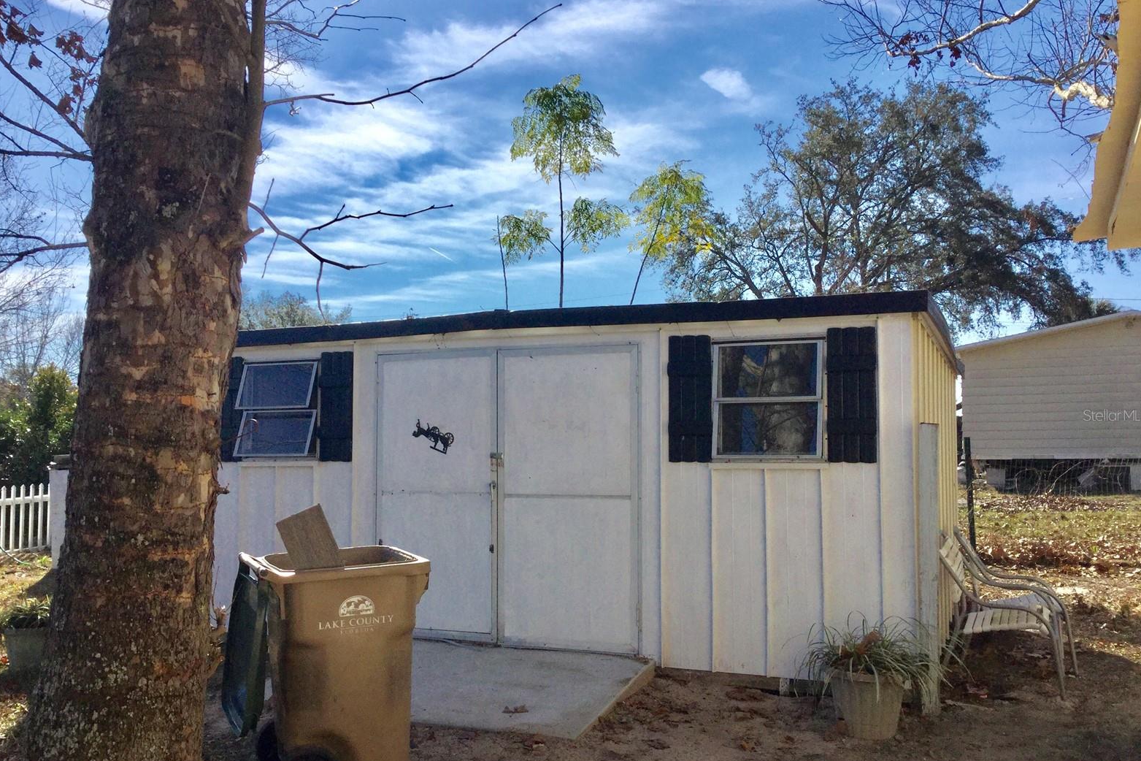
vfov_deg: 39.9
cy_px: 415
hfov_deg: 57.2
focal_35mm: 33
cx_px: 568
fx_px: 1046
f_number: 2.4
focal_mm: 3.3
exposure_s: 1/2331
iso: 25
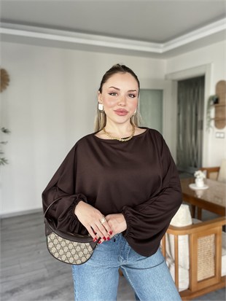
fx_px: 261
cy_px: 150
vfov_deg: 59.9
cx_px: 113
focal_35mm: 30
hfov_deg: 46.8
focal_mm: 2.71
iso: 100
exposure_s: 1/93
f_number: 2.2
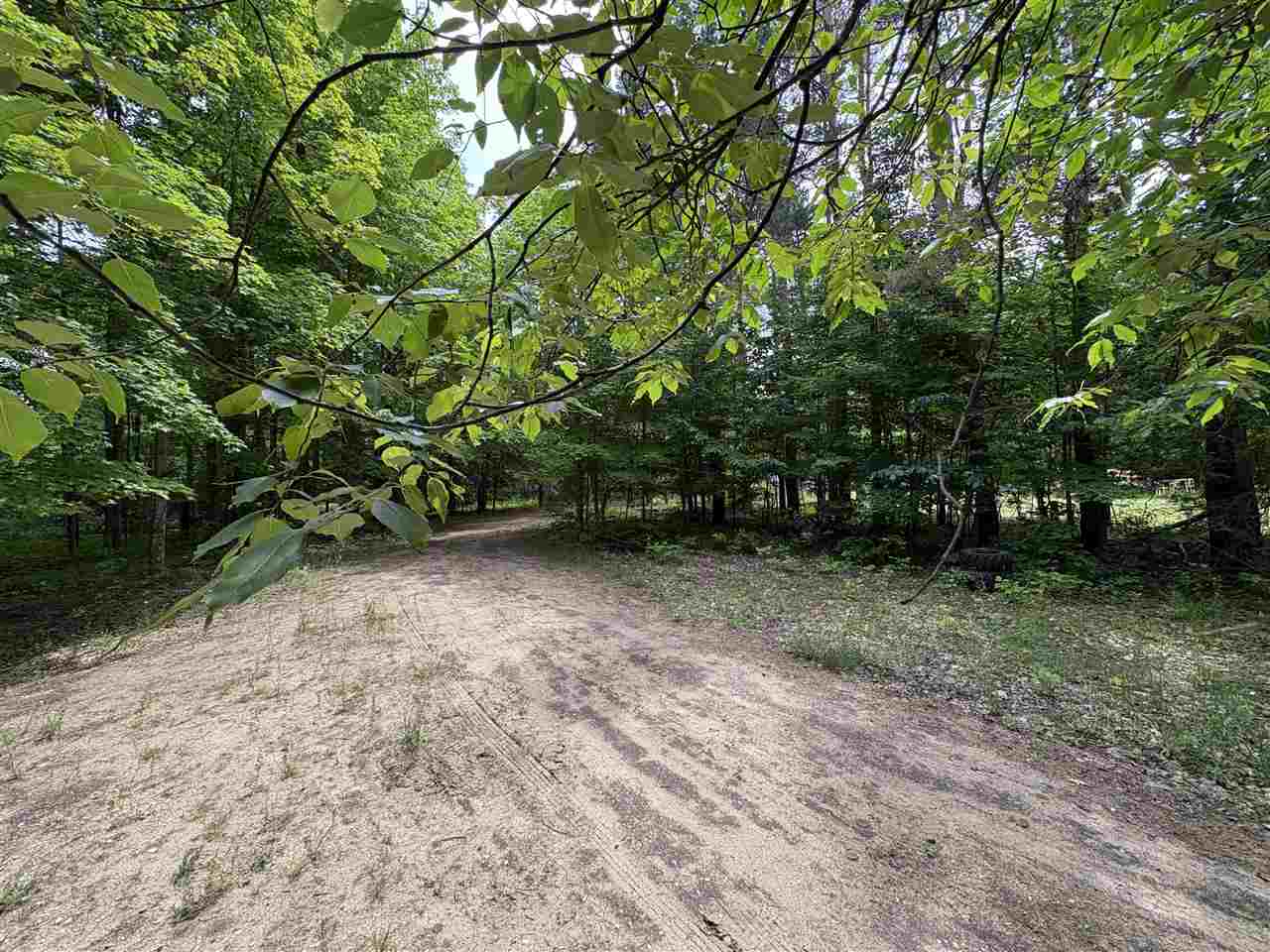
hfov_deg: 102.1
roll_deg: +1.2
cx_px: 635
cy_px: 476
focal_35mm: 14
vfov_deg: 85.7
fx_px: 514
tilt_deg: -0.3
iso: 40
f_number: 2.2
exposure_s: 1/217
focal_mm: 2.22
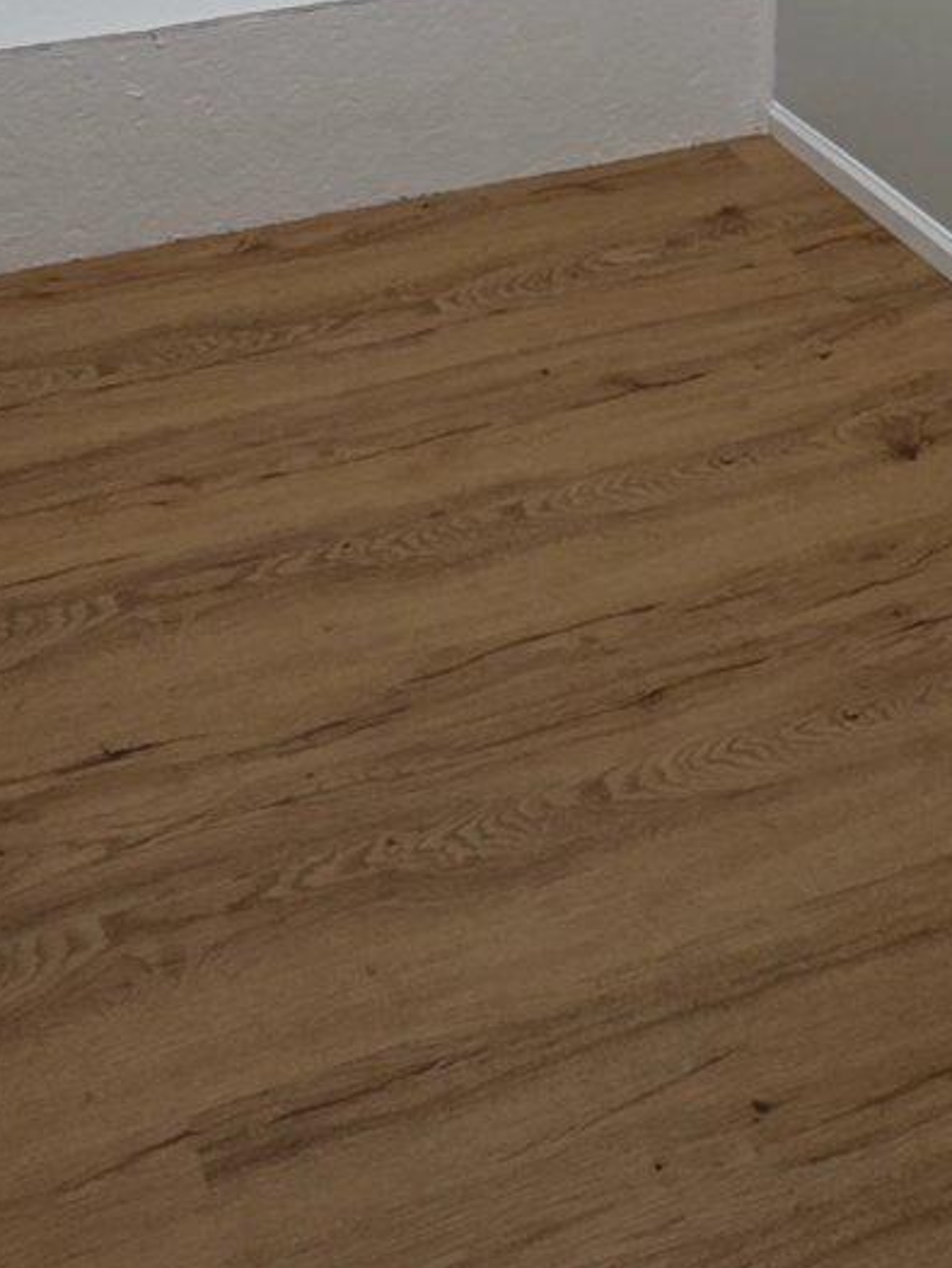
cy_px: -290
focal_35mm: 38
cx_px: 488
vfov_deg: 36.5
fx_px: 1393
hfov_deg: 37.7
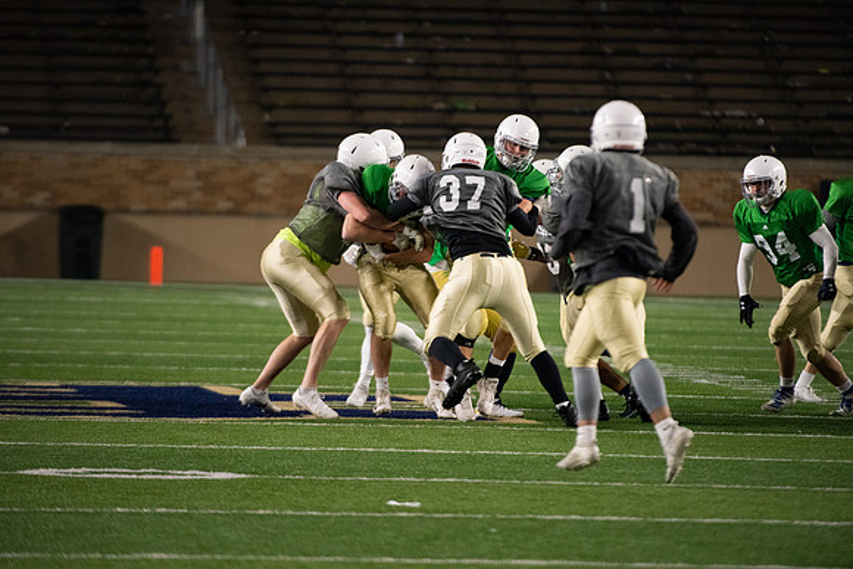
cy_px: 284
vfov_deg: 3.4
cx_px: 426
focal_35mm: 400
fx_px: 9480
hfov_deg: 5.2
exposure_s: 1/500
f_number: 4.5
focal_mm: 400
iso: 5000
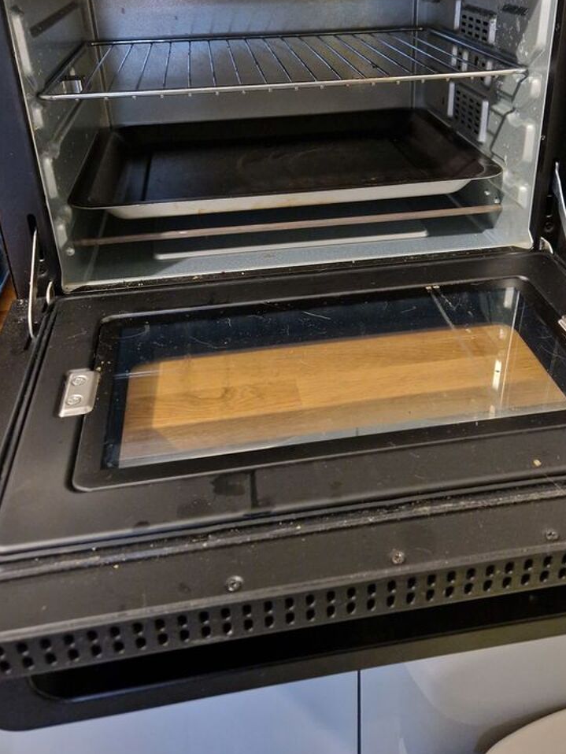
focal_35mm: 32
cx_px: 317
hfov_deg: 44.1
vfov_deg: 56.1
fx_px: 697
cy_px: 281
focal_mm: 5.4
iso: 800
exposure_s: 1/25
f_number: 1.8
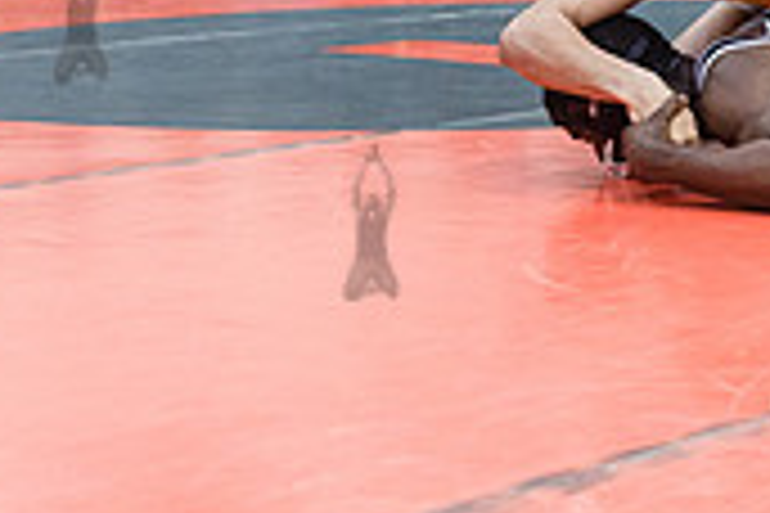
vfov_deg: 11.4
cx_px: 950
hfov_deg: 16.4
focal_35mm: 119
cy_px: 2
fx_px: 2545
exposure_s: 1/400
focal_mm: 35
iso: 4000
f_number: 3.5
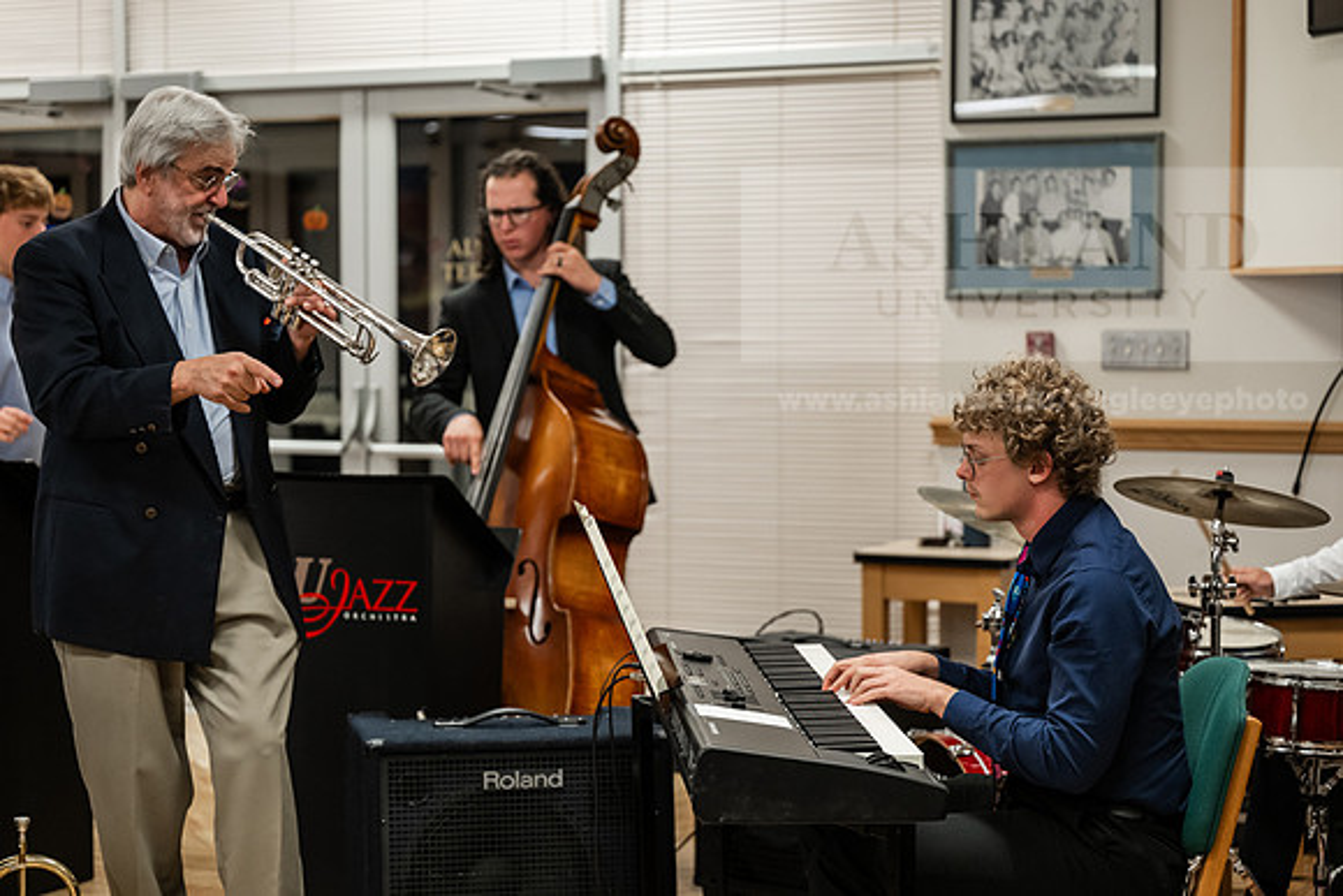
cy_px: 448
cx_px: 672
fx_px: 2612
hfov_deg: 28.8
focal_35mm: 70
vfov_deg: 19.5
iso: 1600
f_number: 2.8
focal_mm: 70
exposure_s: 1/200
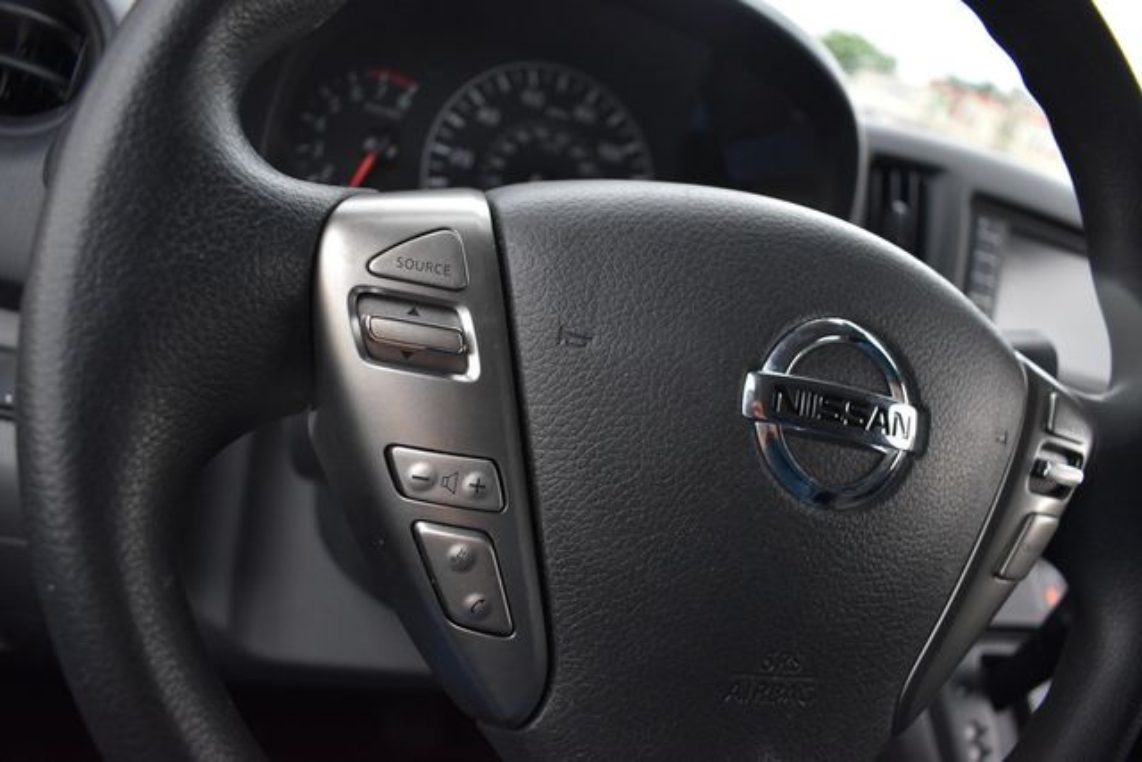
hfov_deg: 67.4
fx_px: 857
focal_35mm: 27
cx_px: 571
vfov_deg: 48.0
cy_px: 381
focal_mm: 18
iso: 800
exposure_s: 1/125
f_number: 3.5
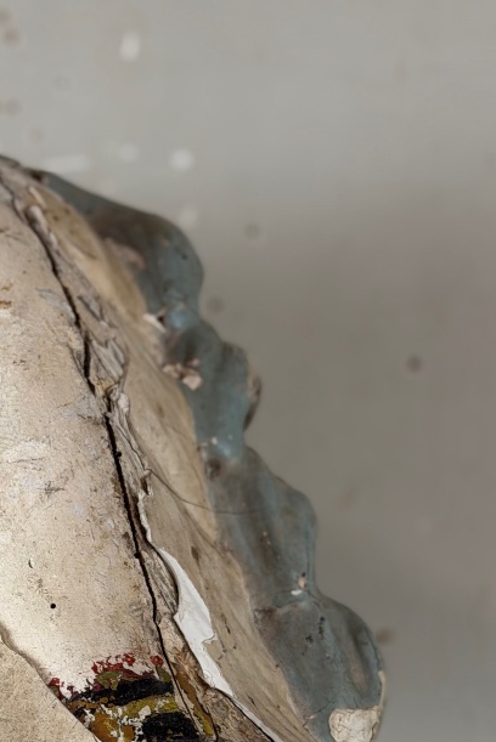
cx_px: -12
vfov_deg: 20.5
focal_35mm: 98
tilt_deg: -1.1
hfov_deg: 13.8
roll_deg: -0.6
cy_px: 628
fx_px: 2023
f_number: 1.78
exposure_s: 1/50
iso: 80
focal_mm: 6.76
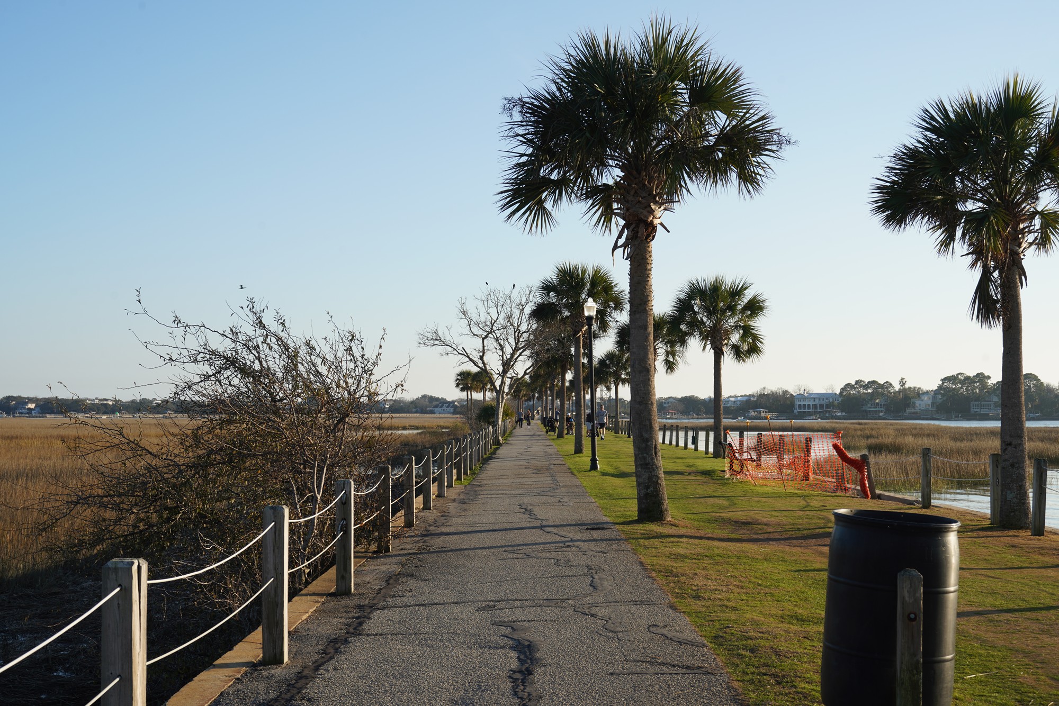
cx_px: 530
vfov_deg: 27.0
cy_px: 353
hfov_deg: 39.6
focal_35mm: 50
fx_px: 1471
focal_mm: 50
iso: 100
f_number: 11
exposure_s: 1/100
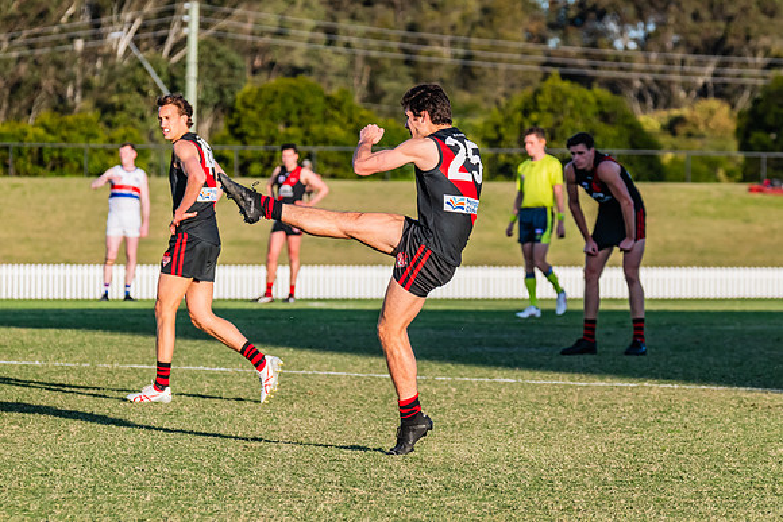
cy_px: 255
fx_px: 6617
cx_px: 346
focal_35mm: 304
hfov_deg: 6.8
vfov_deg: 4.5
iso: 800
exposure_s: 1/1600
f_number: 7.1
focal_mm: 250
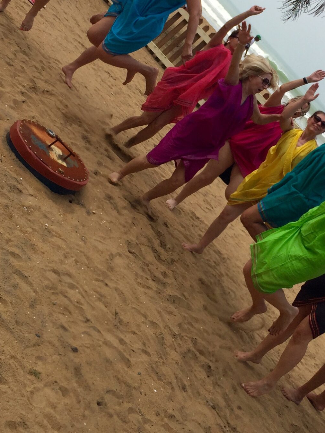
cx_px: 248
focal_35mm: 55
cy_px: 130
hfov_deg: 26.2
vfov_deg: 34.5
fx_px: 689
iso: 32
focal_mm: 4.15
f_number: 2.2
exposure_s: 1/3300
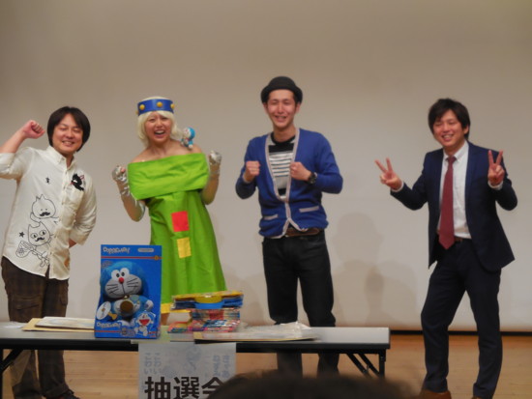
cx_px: 266
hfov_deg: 15.2
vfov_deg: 11.4
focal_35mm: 130
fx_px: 1999
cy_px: 200
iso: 320
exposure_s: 1/60
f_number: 5.3
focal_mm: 23.4
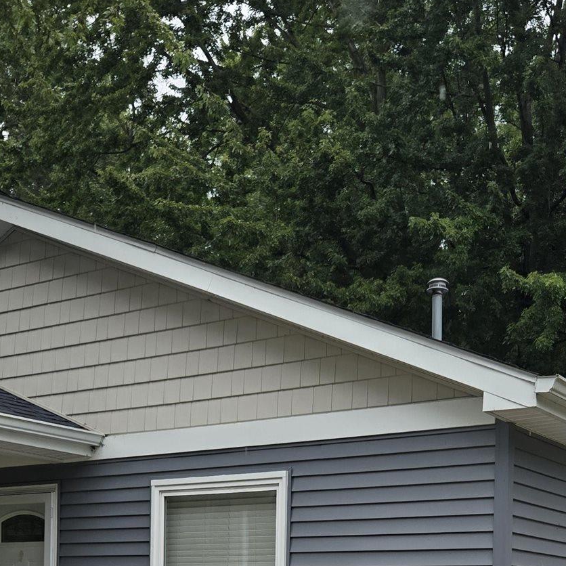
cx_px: 332
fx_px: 1036
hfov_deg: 30.5
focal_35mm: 56
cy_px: 613
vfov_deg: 28.0
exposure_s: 1/907
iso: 80
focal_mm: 5.4
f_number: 1.8
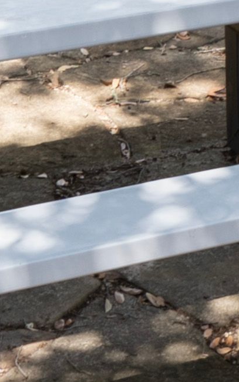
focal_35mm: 151
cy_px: -583
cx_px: 86
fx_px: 1573
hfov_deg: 8.7
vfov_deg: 11.2
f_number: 11
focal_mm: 16
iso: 100
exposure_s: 1/13
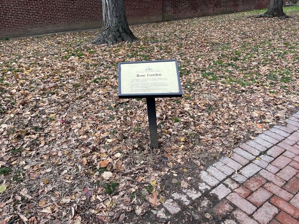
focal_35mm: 26
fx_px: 225
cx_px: 150
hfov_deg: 67.3
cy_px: 112
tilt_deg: -25.7
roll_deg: +0.4
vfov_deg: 53.1
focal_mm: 5.1
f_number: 1.6
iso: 50
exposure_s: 1/322
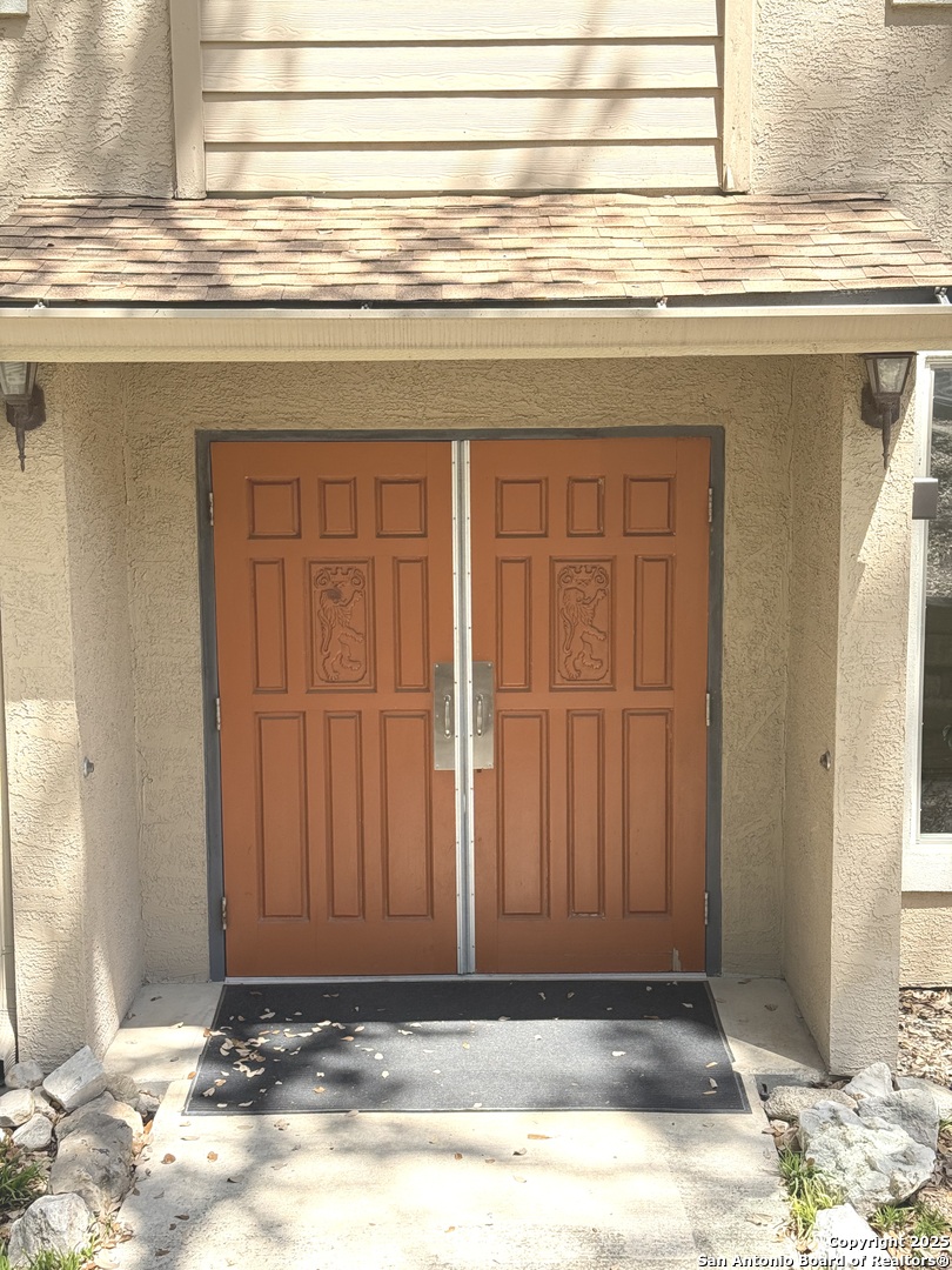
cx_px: 476
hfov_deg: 30.3
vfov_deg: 39.7
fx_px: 1760
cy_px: 635
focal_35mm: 48
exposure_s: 1/1330
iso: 100
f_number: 1.78
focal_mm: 6.76
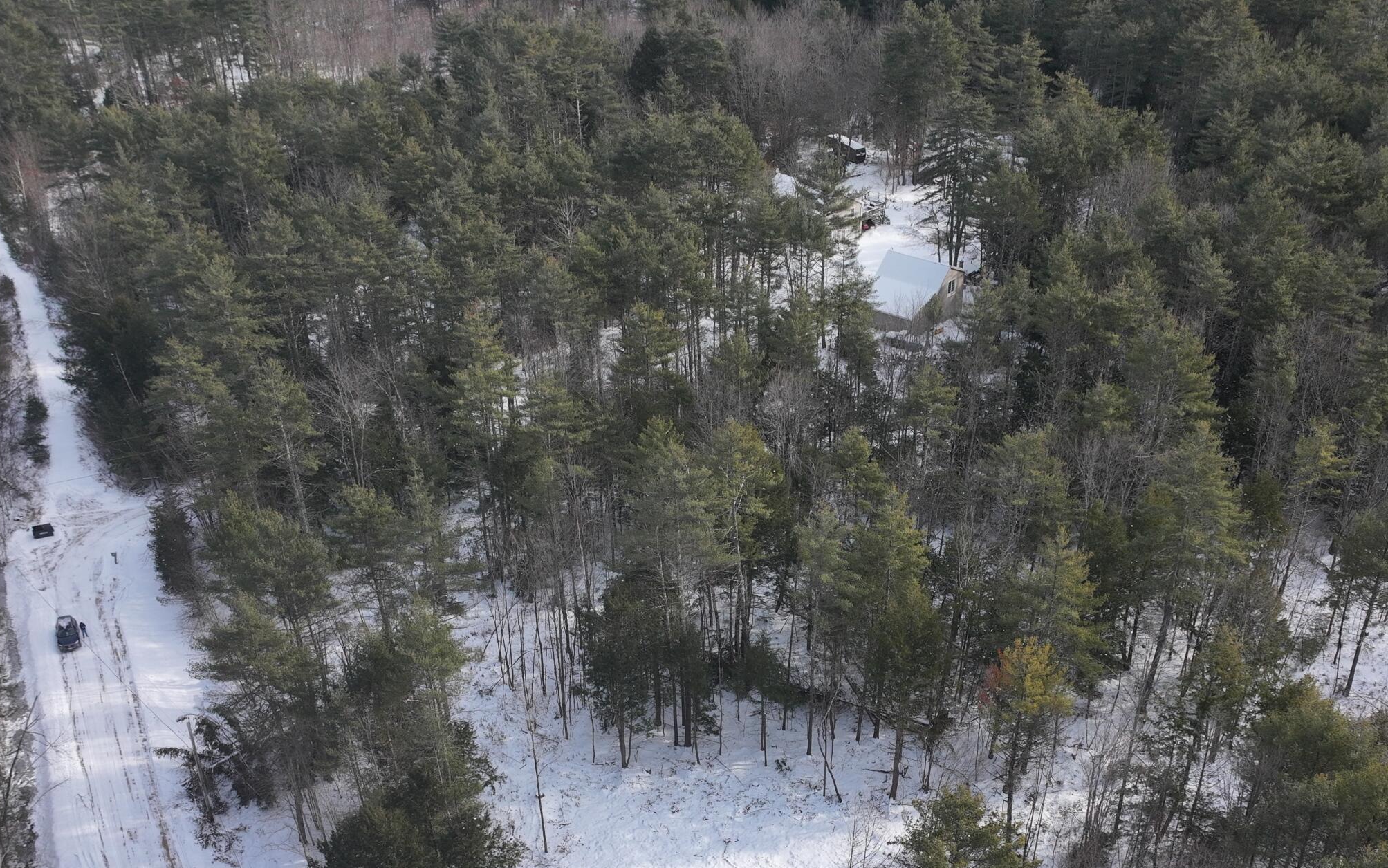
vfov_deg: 32.3
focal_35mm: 38
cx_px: 743
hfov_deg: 51.5
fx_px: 1438
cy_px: 743
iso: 100
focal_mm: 12.29
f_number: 2.8
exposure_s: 1/40
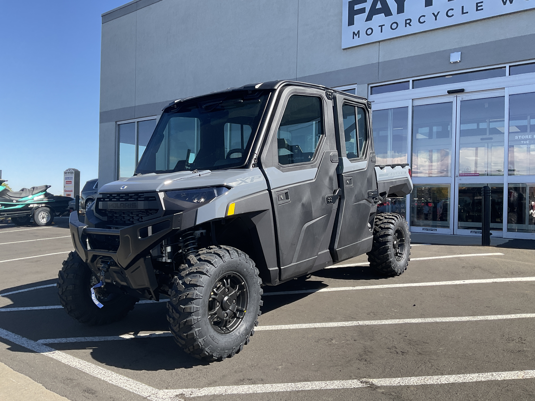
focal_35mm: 29
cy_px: 200
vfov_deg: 48.2
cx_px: 268
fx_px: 448
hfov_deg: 61.7
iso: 16
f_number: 1.8
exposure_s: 1/770
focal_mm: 3
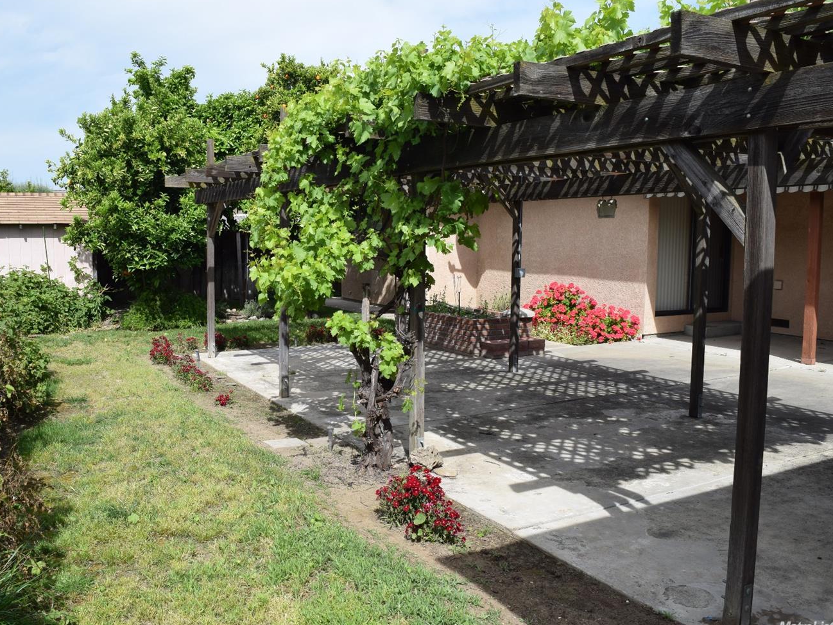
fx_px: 722
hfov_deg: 59.8
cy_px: 313
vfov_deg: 46.8
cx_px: 361
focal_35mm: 30
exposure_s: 1/400
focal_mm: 18
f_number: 10
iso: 200
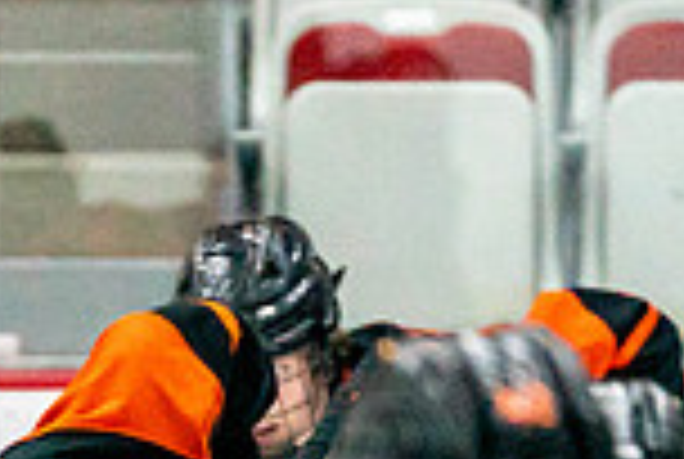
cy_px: 1149
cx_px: -318
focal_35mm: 1083
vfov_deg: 1.3
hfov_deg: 1.9
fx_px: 20617
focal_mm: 200
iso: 3200
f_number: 2.8
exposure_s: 1/1250
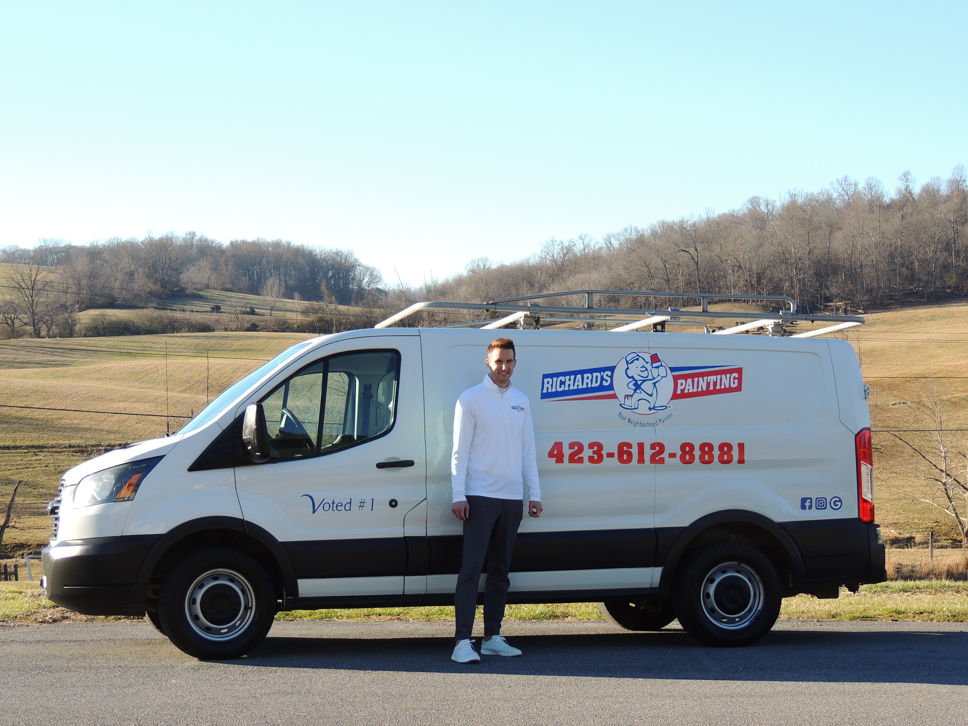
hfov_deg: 27.8
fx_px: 1957
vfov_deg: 21.0
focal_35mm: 70
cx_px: 484
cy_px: 363
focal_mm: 12.4
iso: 100
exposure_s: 1/320
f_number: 3.9
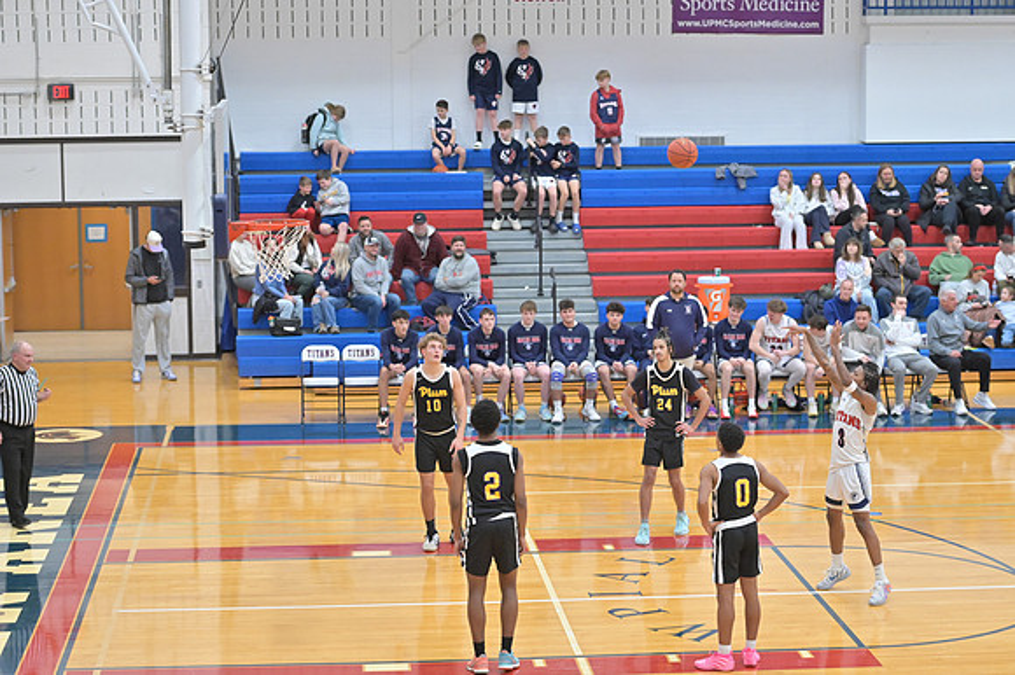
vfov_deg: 14.8
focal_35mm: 92
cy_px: 338
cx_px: 508
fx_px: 2592
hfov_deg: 22.2
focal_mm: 92
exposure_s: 1/800
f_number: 4
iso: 7200
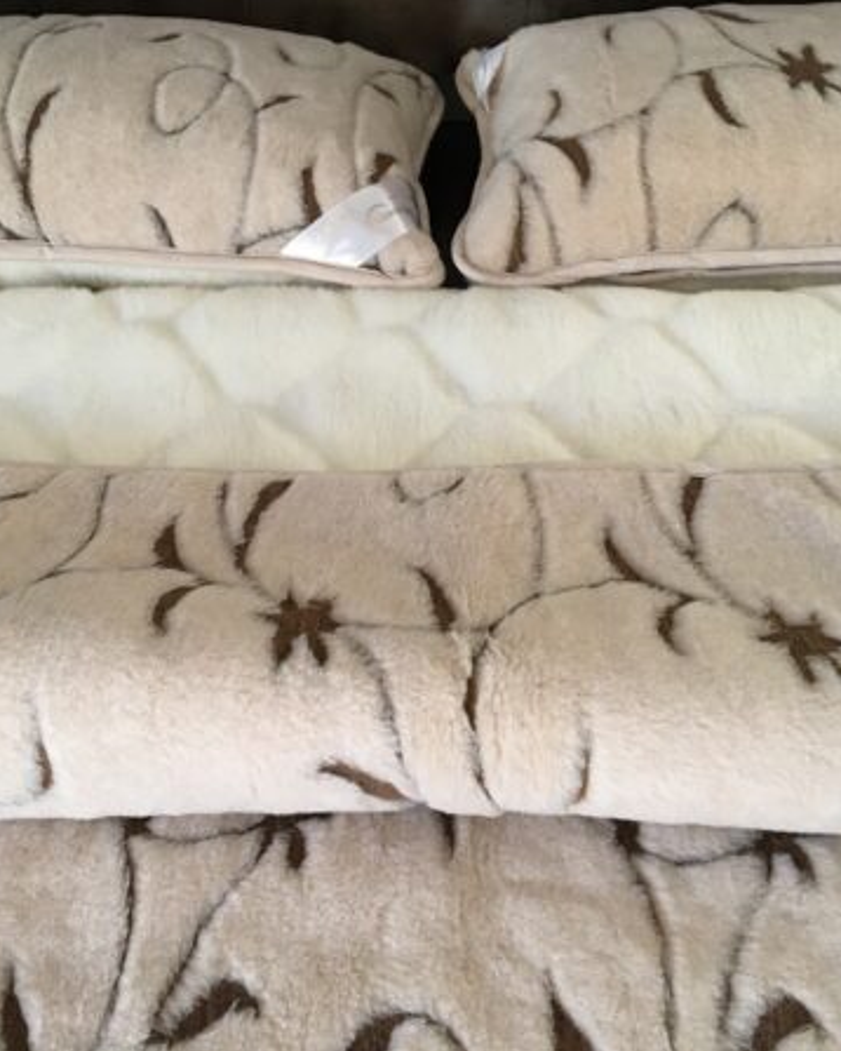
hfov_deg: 39.2
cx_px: 420
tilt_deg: -45.5
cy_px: 527
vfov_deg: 47.9
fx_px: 1181
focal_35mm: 38
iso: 100
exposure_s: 1/33
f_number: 2.2
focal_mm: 4.15
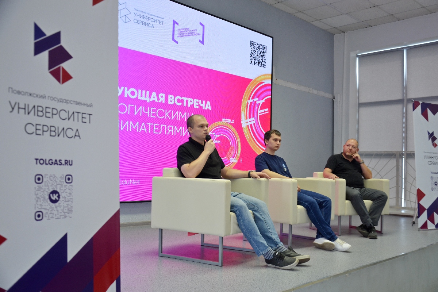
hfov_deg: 53.1
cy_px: 146
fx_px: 438
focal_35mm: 36
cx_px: 219
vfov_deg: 36.9
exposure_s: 1/50
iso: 400
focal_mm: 24
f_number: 3.8
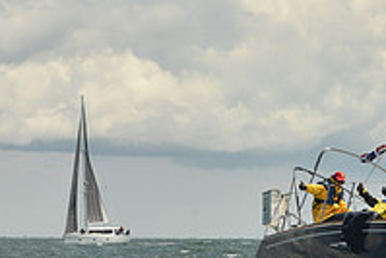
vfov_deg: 3.9
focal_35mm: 356
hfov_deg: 5.8
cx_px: 421
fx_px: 3820
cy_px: 214
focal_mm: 122
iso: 320
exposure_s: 1/800
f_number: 13
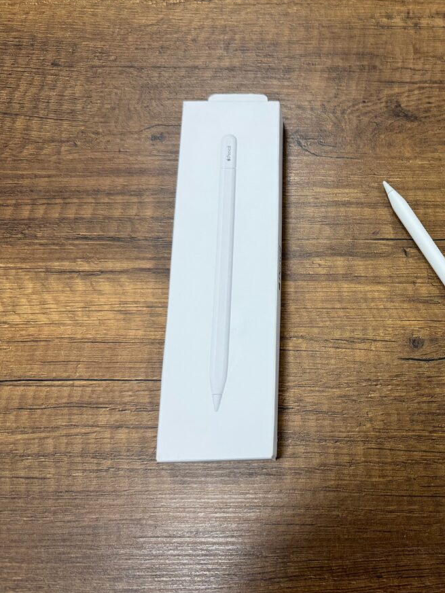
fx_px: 565
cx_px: 374
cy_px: 297
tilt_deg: -72.2
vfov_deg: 55.3
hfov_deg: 40.6
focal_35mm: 33
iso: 160
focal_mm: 6.76
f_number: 1.78
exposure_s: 1/100
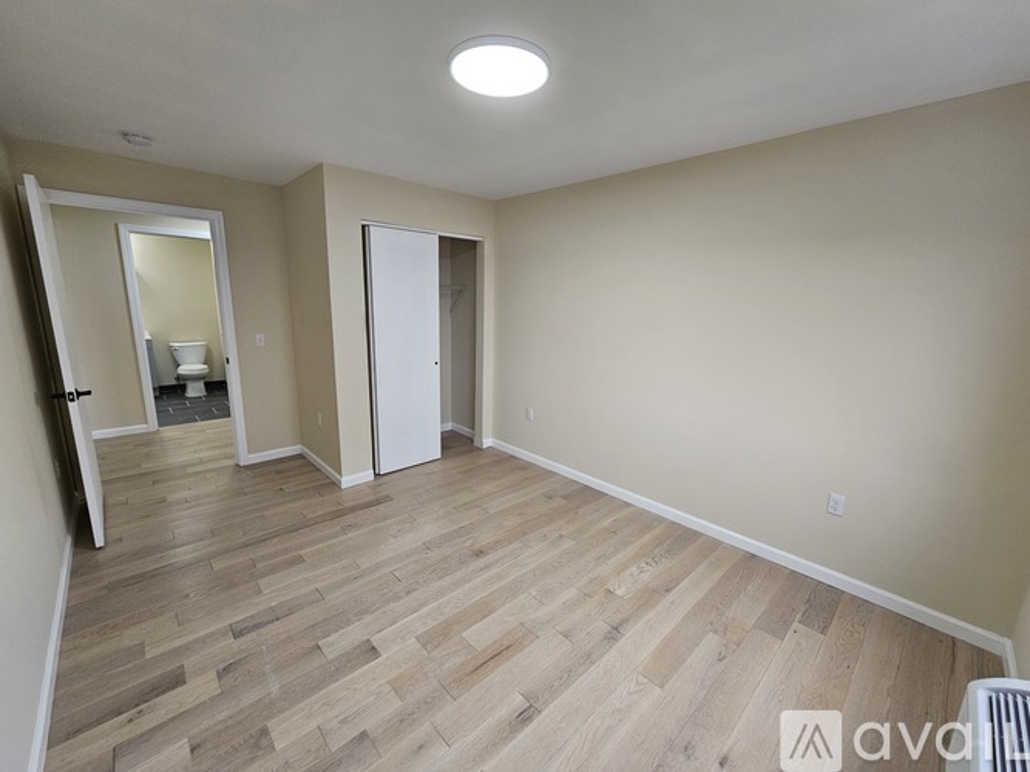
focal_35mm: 13
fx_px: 387
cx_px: 515
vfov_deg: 89.9
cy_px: 386
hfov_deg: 106.2
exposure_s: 1/60
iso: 100
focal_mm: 2.2
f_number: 2.2
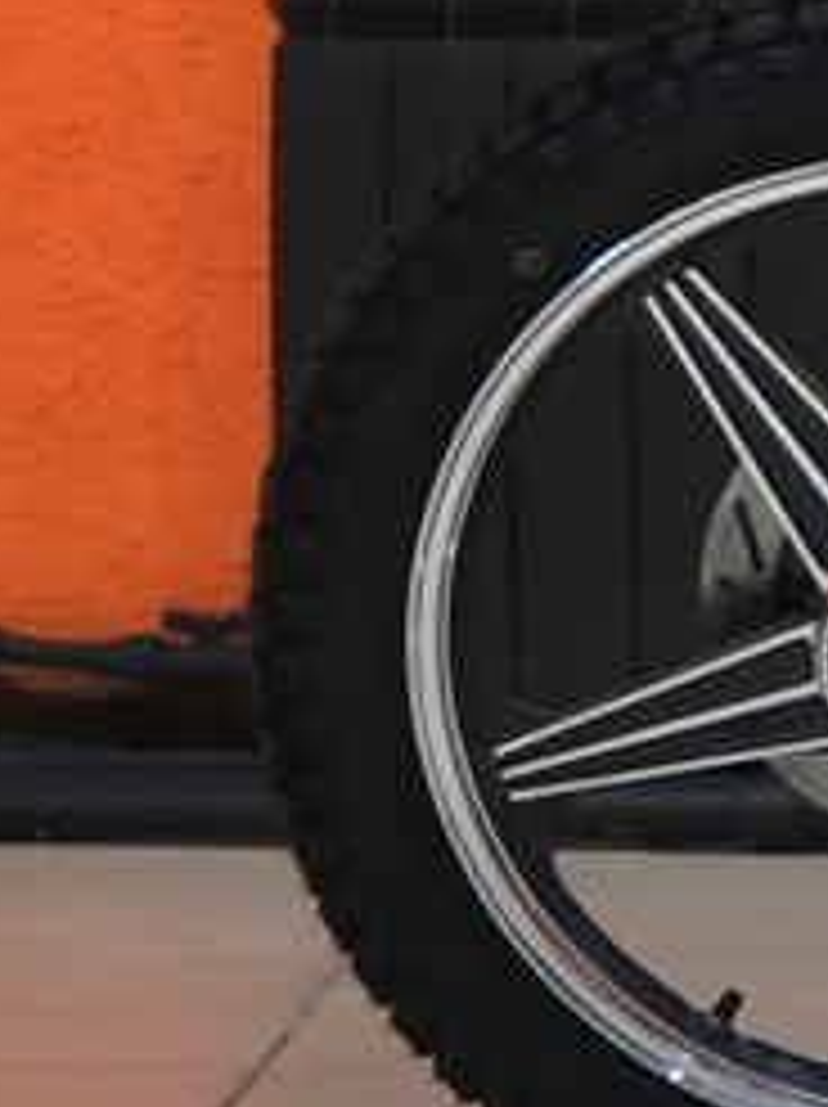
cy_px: -506
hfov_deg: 4.9
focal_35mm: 288
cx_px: 2700
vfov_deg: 6.8
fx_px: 9201
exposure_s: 1/100
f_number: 4
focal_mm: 30.8
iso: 1250
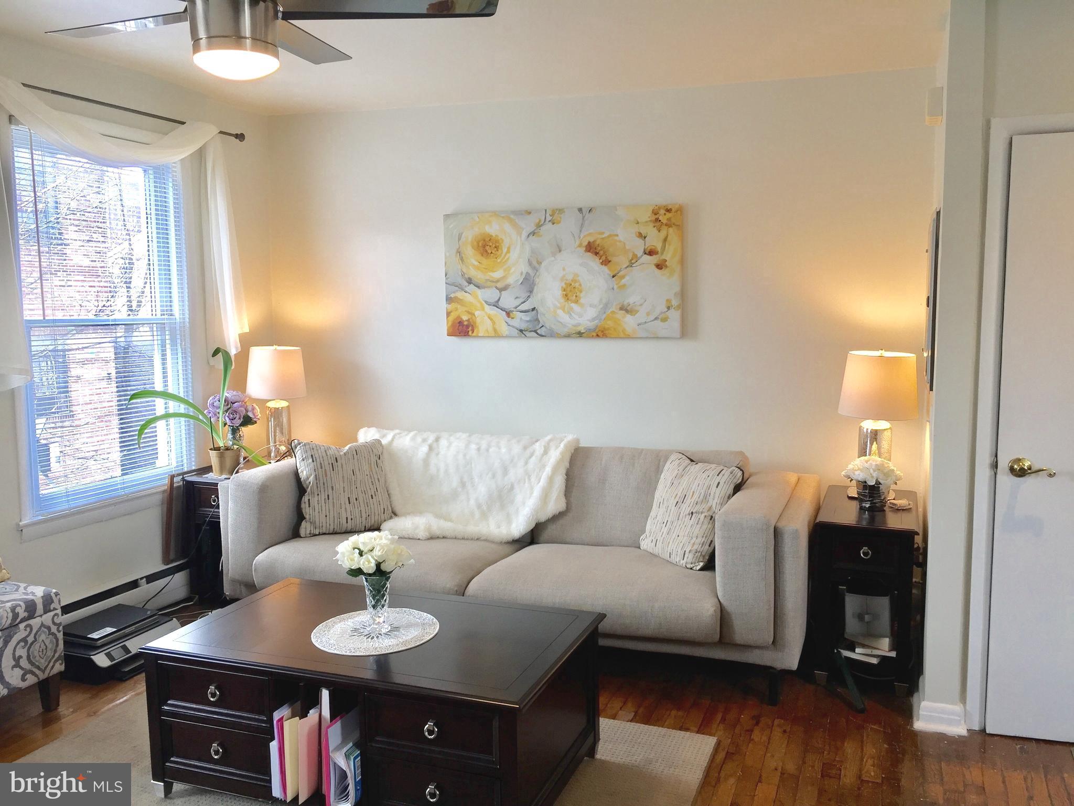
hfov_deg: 61.7
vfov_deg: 48.2
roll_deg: +0.4
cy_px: 403
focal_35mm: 29
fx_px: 900
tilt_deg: -6.0
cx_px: 537
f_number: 2.2
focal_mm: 4.15
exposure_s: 1/60
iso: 32
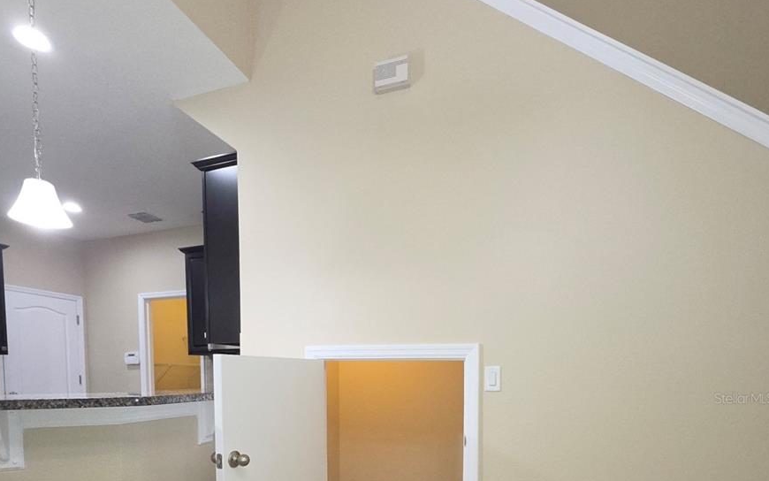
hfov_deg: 88.0
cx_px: 379
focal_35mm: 19
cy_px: 398
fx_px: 398
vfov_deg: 56.7
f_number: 2.2
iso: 320
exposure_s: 1/60
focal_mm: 2.2
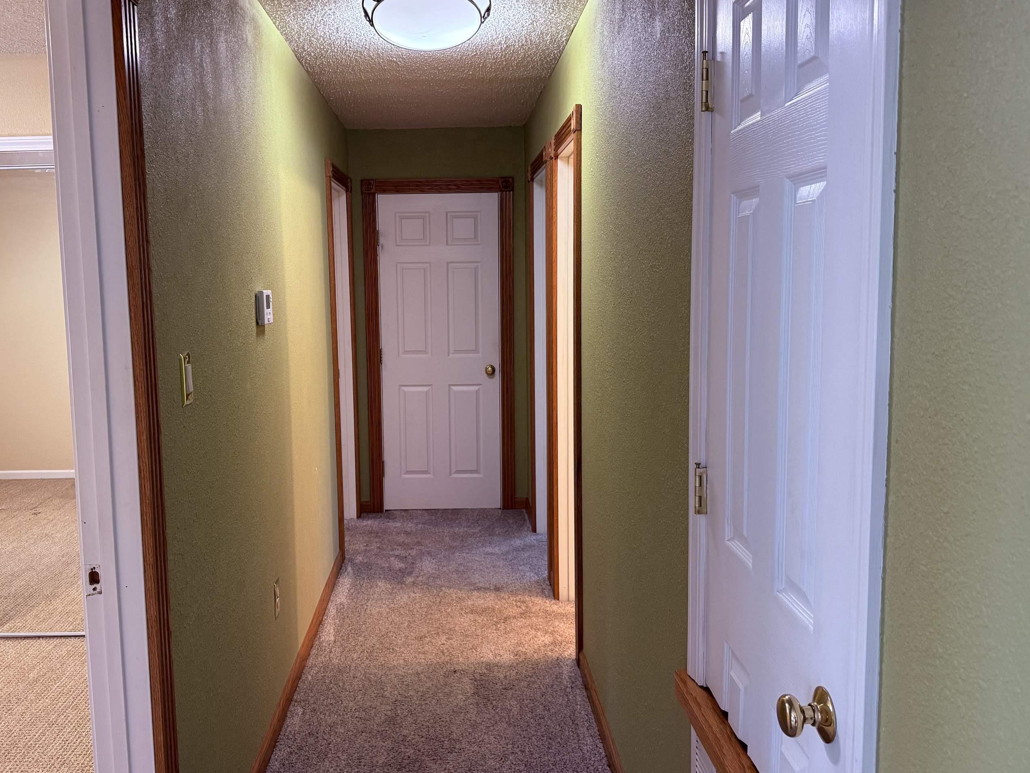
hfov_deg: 61.4
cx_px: 447
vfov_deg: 48.2
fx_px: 863
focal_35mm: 29
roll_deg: +0.8
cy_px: 362
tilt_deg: -5.2
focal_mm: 6.76
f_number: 1.78
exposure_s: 1/60
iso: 320
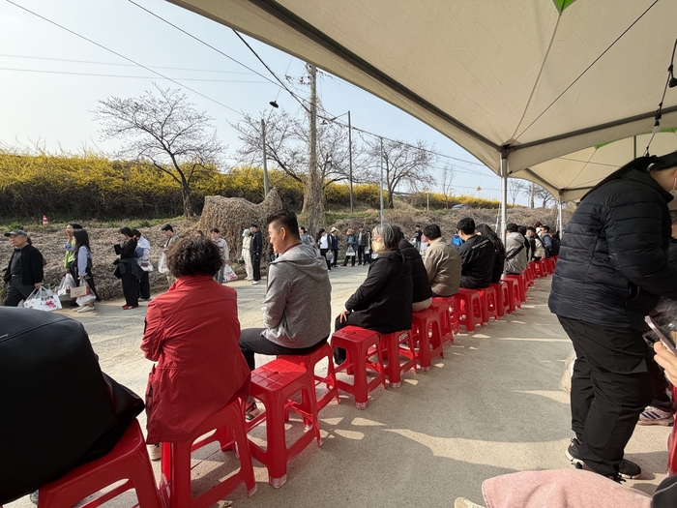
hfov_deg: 102.1
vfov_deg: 85.7
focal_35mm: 14
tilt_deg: -3.6
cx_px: 338
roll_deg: +1.8
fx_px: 274
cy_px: 254
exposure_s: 1/770
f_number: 2.2
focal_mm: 2.22
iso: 32
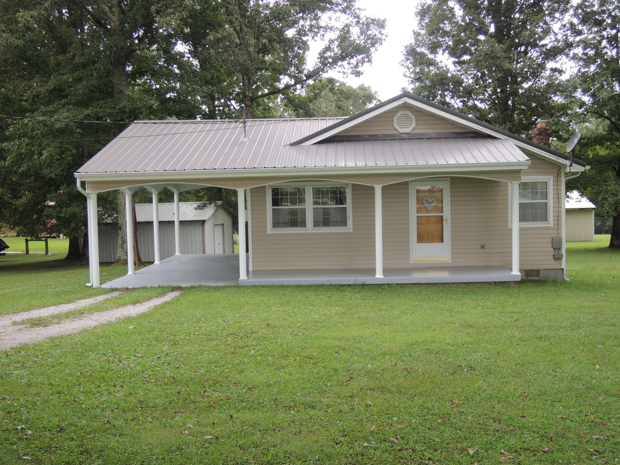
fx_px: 716
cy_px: 232
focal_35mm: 40
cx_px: 310
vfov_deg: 36.0
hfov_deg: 46.8
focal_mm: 7.2
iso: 100
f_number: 3.3
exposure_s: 1/125
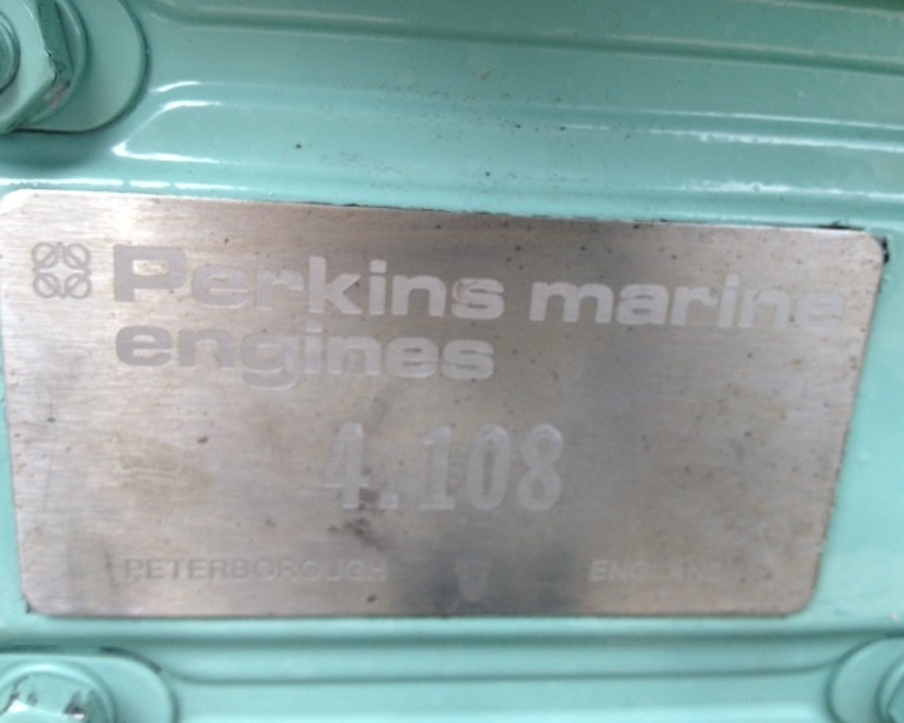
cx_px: 473
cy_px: 365
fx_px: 990
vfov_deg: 40.1
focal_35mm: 37
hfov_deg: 49.1
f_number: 2.4
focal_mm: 4.28
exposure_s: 1/204
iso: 64
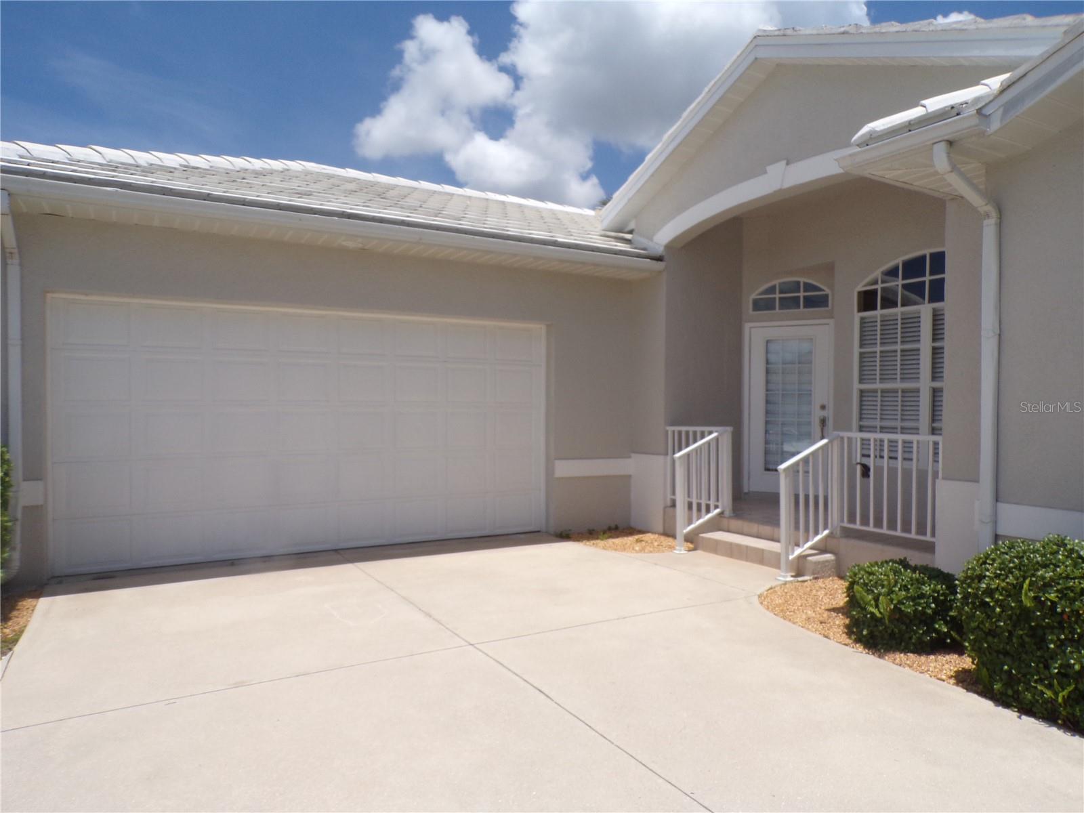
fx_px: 752
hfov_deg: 71.6
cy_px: 406
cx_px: 542
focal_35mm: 24
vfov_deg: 56.8
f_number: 5.8
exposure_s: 1/600
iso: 80
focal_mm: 4.3
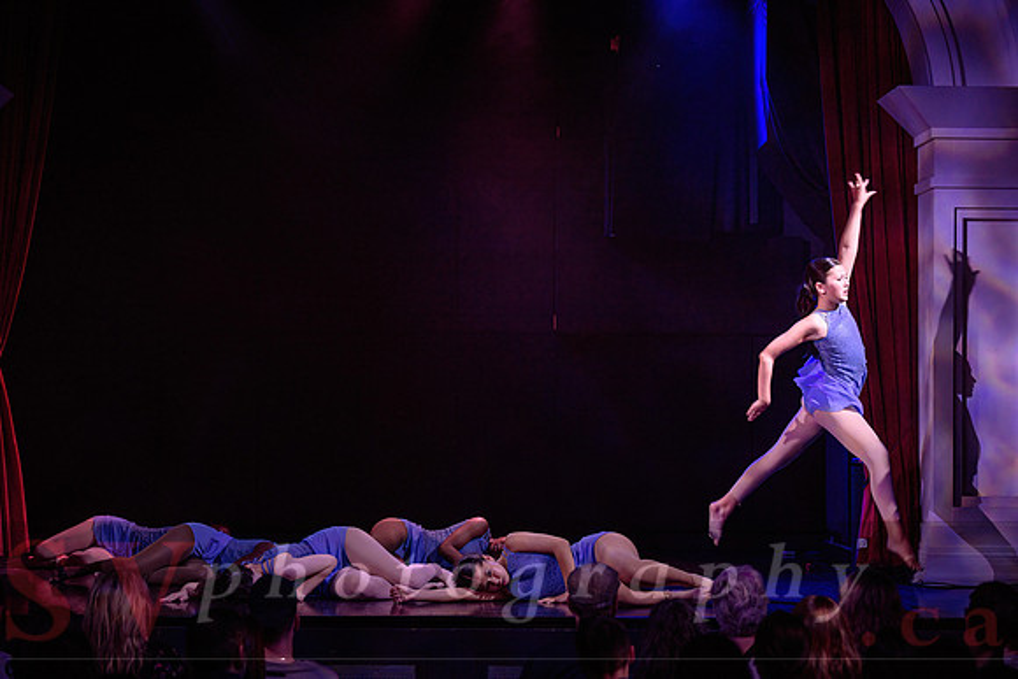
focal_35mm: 107
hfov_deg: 19.1
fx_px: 3023
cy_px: 340
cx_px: 533
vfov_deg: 12.8
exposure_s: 1/200
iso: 1600
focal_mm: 102
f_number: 2.8
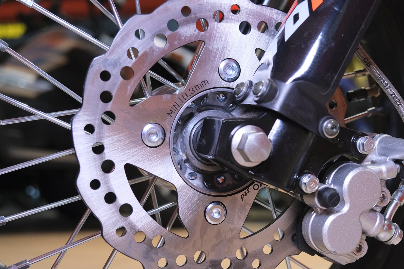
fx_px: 606
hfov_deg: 36.8
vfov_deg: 25.0
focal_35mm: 54
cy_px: 157
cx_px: 226
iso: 1600
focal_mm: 29.2
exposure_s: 1/160
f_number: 4
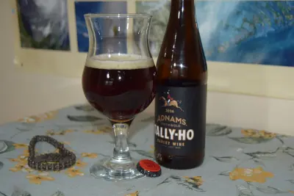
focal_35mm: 57
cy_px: 98
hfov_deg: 35.0
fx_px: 466
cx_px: 147
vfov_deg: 23.8
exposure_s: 1/60
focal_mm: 38
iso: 450
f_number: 4.8
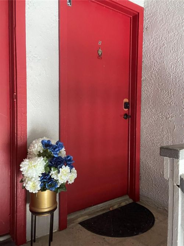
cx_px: 92
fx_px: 213
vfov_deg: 60.0
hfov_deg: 46.8
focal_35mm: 30
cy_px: 123
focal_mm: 2.71
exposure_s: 1/30
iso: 500
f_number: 2.2
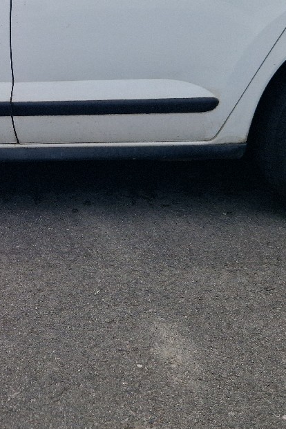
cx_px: -17
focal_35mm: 74
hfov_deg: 17.9
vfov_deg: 26.5
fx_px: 882
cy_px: 50
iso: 50
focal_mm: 5.4
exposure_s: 1/1667
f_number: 1.8
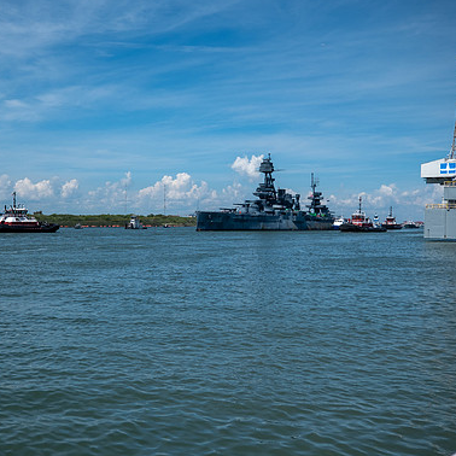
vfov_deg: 39.2
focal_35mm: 43
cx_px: 177
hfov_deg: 39.0
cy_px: 227
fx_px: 641
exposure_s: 1/3800
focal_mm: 22.3
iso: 160
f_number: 4
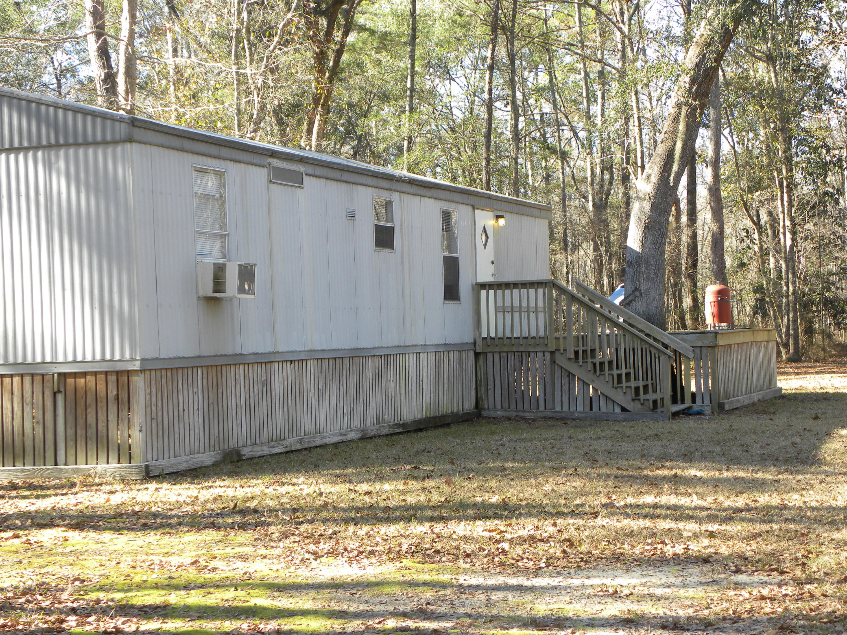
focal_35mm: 75
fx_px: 1835
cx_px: 424
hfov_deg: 26.0
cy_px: 318
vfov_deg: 19.6
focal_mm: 13.4
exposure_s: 1/70
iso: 71
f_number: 4
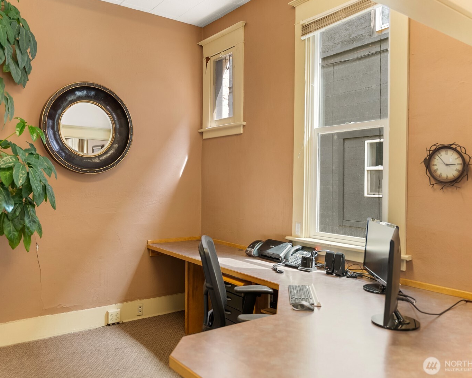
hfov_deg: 62.1
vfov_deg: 51.5
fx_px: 391
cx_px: 214
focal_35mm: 28
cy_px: 183
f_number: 2.8
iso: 400
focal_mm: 24
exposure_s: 1/15
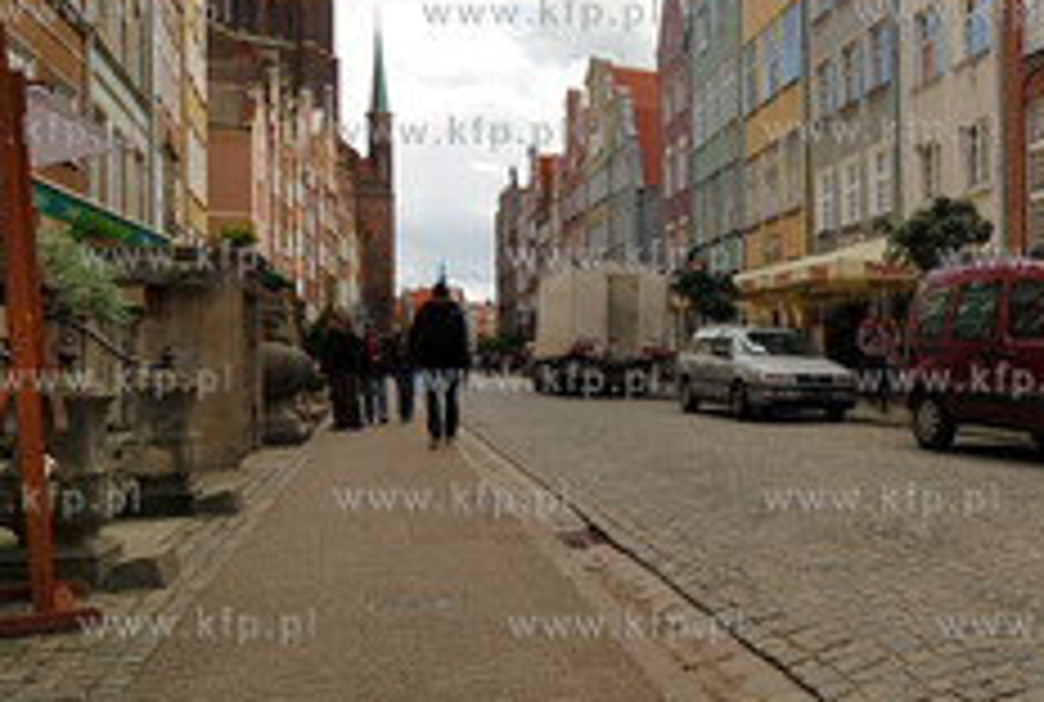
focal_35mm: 31
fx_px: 901
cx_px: 783
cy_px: 320
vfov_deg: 42.5
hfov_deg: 57.1
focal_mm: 12
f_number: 8
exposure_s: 1/90
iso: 100
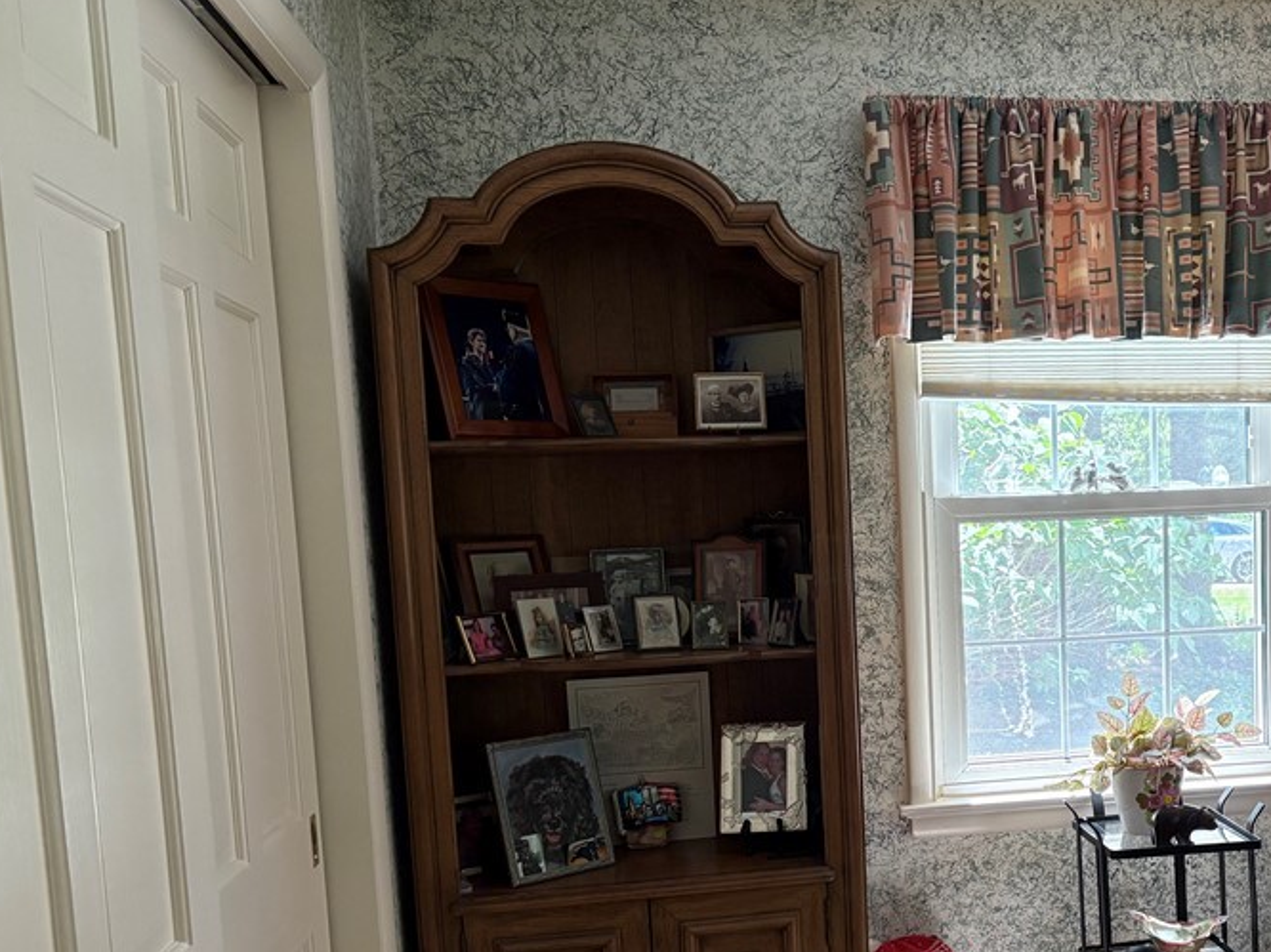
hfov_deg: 45.2
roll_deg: +1.9
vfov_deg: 35.4
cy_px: 664
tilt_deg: -5.5
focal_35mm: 40
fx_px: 1468
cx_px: 950
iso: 200
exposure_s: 1/120
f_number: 1.6
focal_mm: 5.96
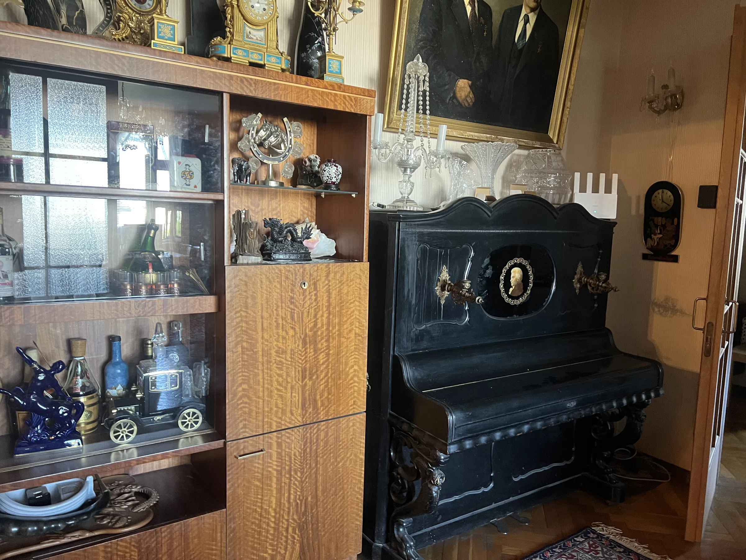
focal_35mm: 26
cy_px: 280
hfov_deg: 67.3
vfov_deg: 53.1
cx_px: 373
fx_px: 560
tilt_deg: -6.7
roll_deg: -0.7
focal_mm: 5.7
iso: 400
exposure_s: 1/50
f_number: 1.5
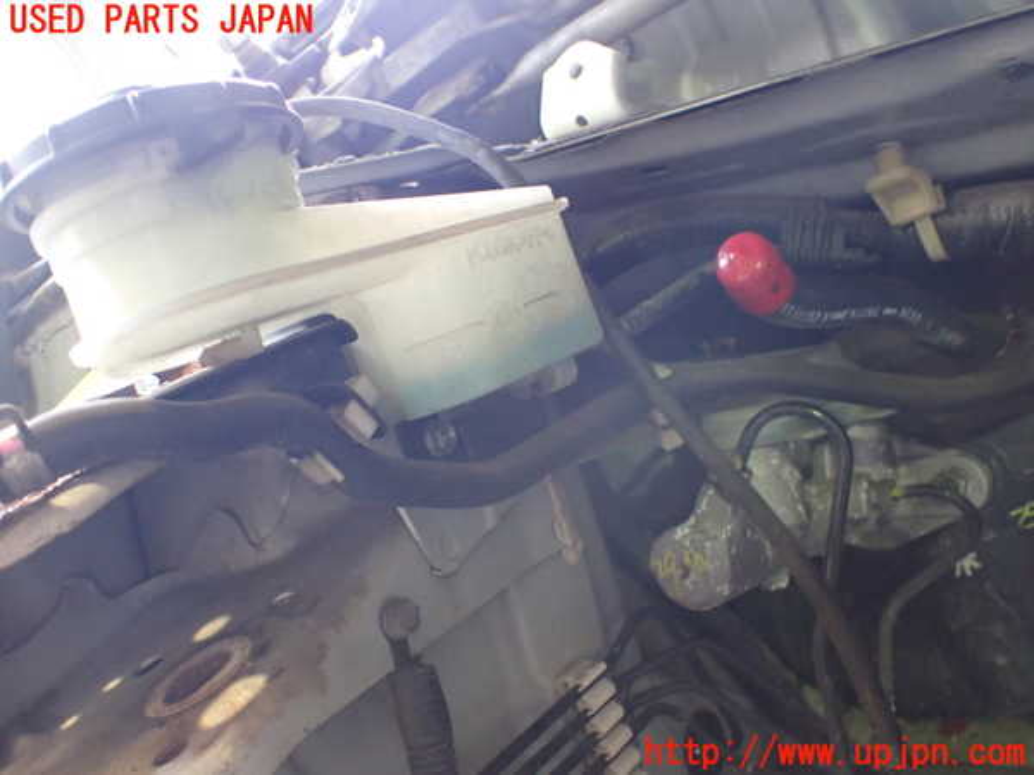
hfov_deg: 60.0
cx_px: 517
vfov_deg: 46.8
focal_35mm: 30
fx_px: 896
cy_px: 388
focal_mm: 5.4
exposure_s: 1/30
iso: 800
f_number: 2.3
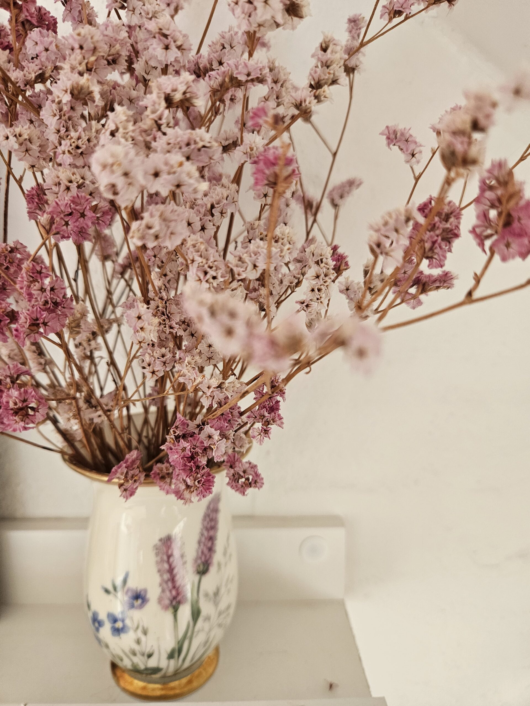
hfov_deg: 58.9
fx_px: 470
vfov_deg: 73.9
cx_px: 265
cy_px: 353
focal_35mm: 23
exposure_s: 1/180
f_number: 1.8
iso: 160
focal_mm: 5.4
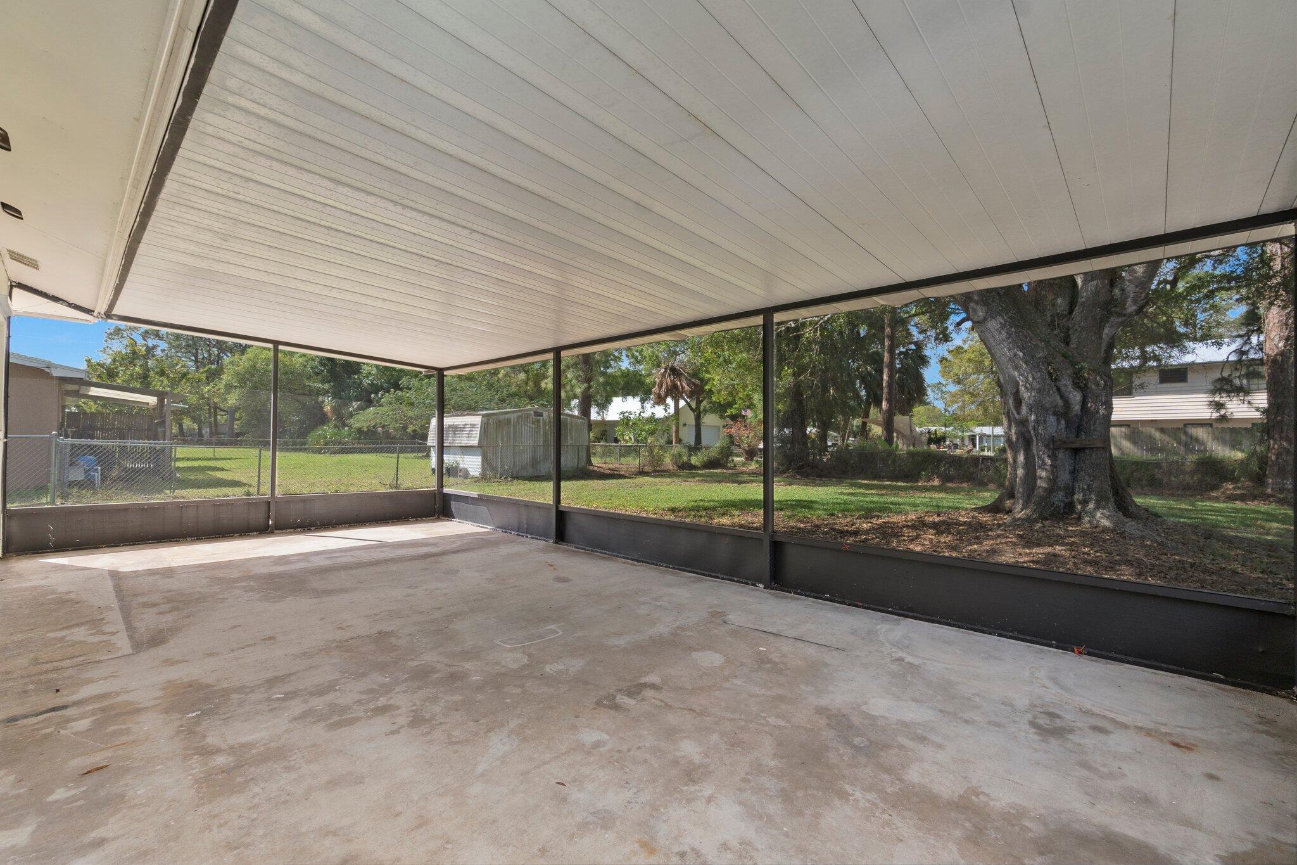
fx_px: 540
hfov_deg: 100.4
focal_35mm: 15
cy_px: 432
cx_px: 648
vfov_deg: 77.3
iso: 320
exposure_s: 1/20
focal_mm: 10
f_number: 8
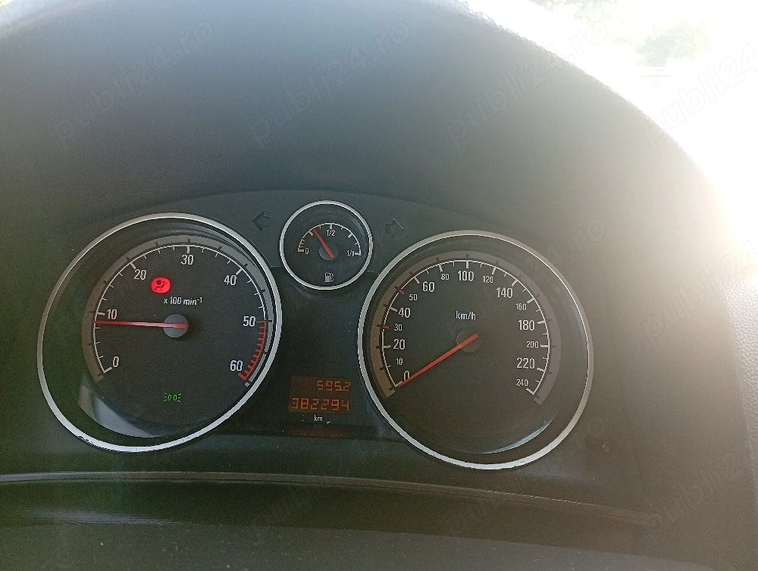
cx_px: 379
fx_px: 592
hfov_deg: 65.2
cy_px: 286
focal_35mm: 27
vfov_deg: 51.5
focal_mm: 3.98
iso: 118
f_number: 1.8
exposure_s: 1/50.3
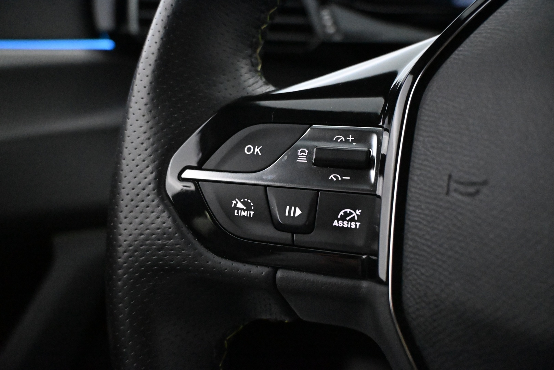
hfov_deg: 58.3
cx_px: 277
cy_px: 185
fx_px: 496
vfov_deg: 40.8
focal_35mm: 32
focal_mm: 21.5
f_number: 4
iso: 12800
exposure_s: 1/100
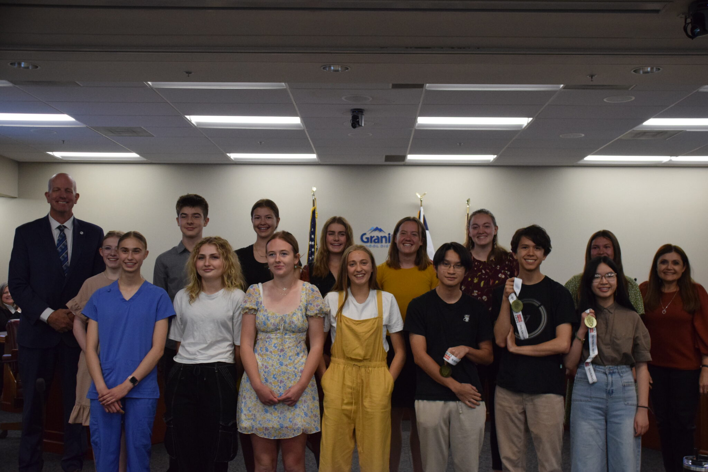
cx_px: 354
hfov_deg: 49.6
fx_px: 767
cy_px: 236
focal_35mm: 39
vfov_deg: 34.2
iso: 2800
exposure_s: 1/500
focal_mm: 26
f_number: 3.8
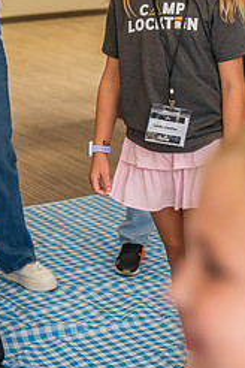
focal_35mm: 128
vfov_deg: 16.0
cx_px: 133
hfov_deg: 10.7
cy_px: 114
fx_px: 1307
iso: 2500
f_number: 4
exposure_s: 1/160
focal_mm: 70
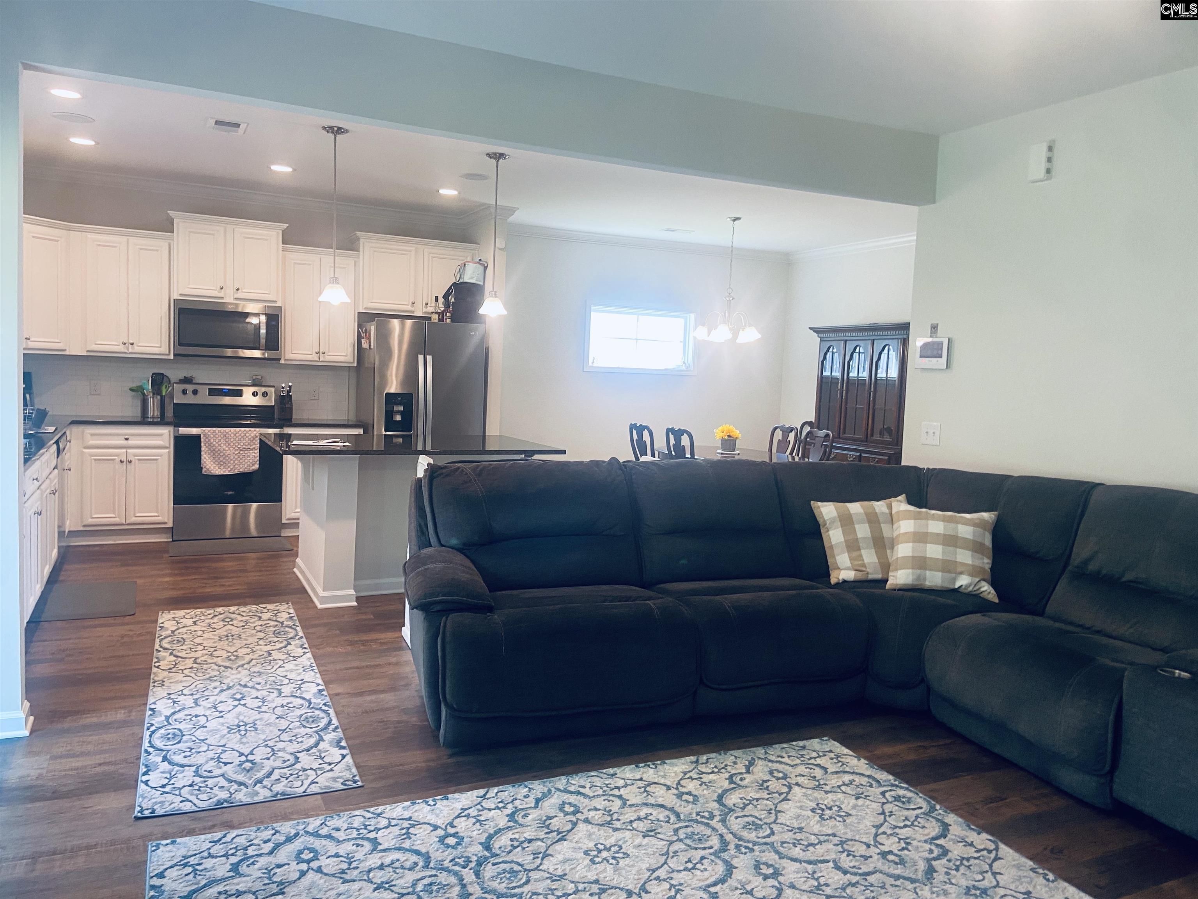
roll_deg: -1.5
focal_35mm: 26
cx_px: 599
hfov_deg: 67.3
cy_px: 450
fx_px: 900
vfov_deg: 53.1
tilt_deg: -0.4
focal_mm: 4.25
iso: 100
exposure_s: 1/60
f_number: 1.8
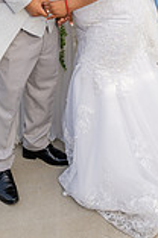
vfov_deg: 24.8
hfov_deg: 19.6
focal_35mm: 69
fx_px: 456
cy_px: -83
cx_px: 74
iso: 200
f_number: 6.3
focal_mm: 24
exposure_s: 1/125
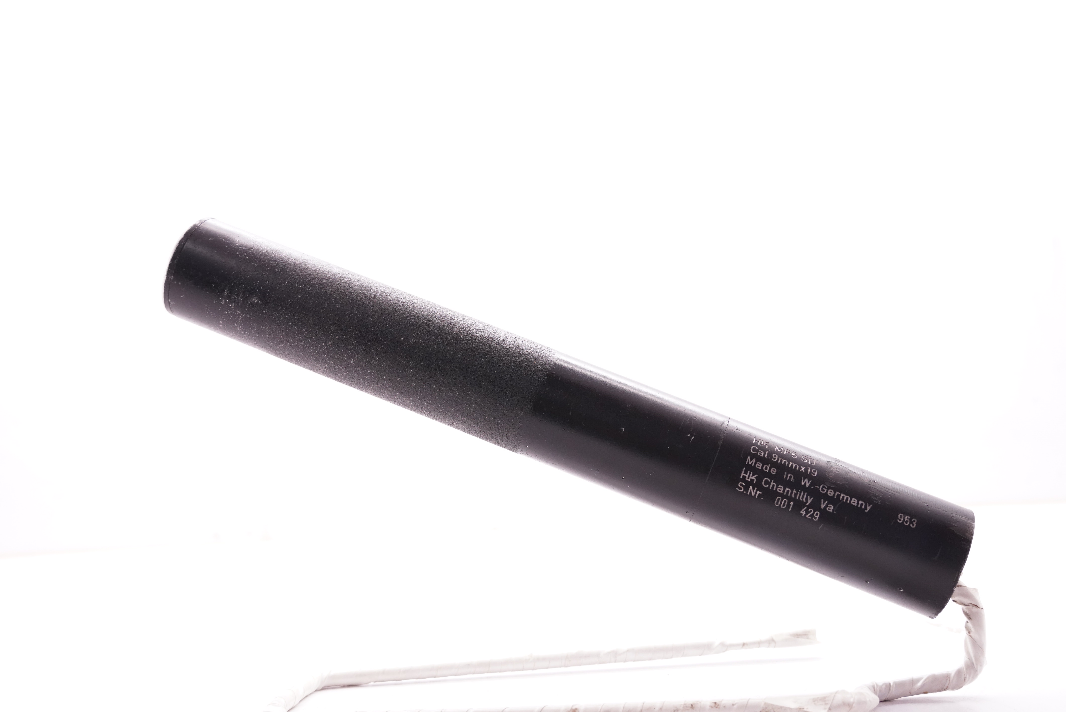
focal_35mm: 44
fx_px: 1289
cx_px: 533
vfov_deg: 30.9
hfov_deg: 44.9
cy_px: 356
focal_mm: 29
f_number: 5.6
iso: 1250
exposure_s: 1/125
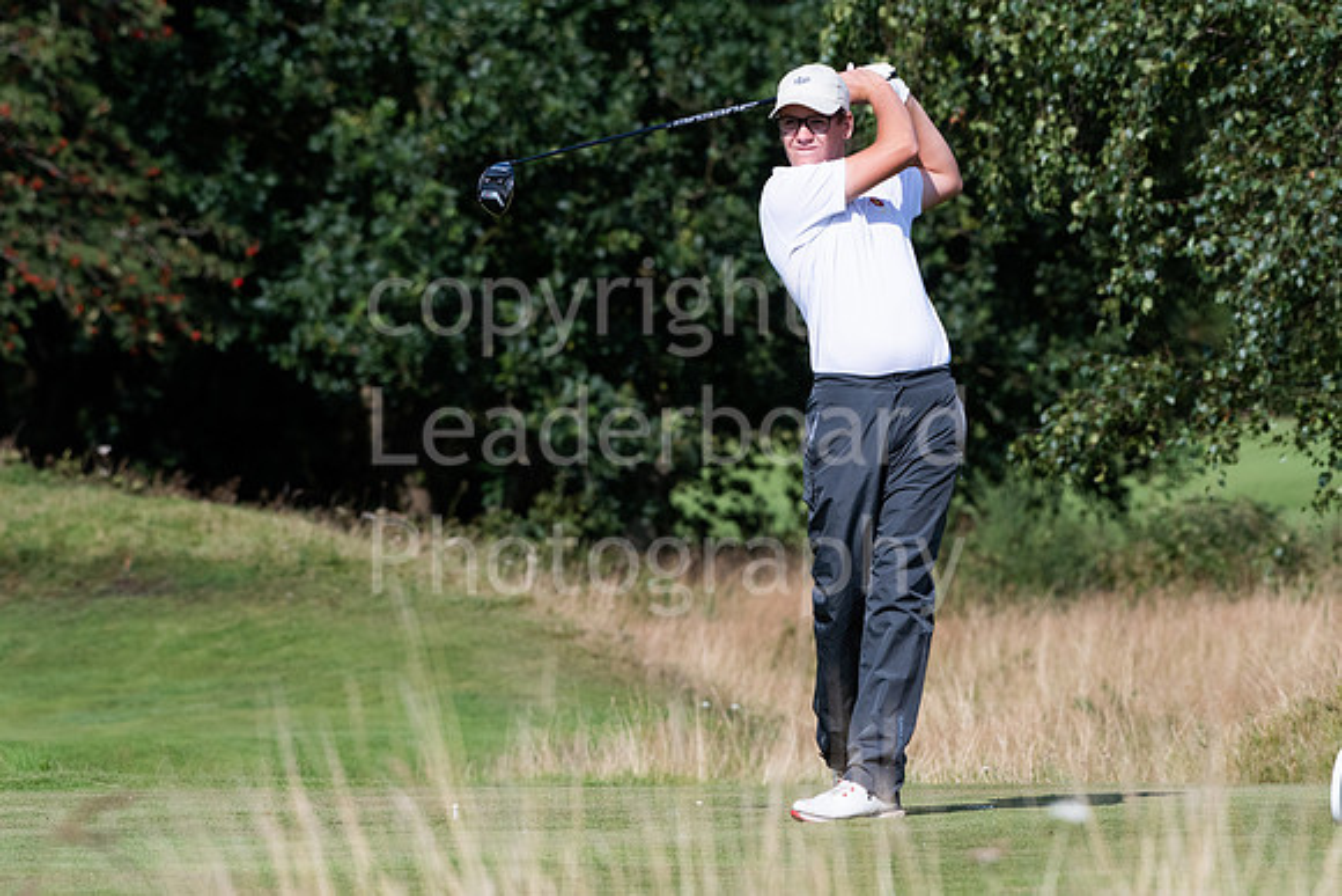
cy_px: 448
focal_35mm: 360
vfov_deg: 3.8
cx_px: 671
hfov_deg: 5.7
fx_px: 13423
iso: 800
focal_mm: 240
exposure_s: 1/3200
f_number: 7.1
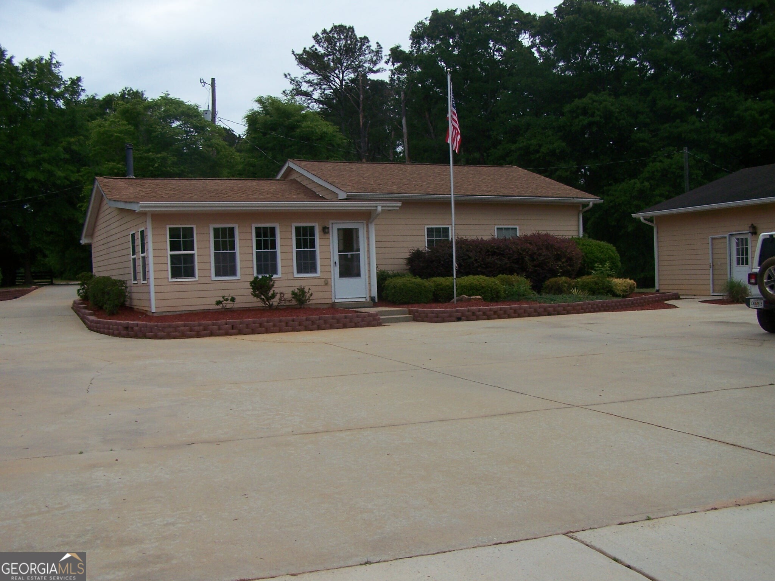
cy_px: 290
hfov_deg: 49.0
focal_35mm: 38
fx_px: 851
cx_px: 388
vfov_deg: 37.7
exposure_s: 1/640
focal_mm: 6.3
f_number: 4
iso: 80
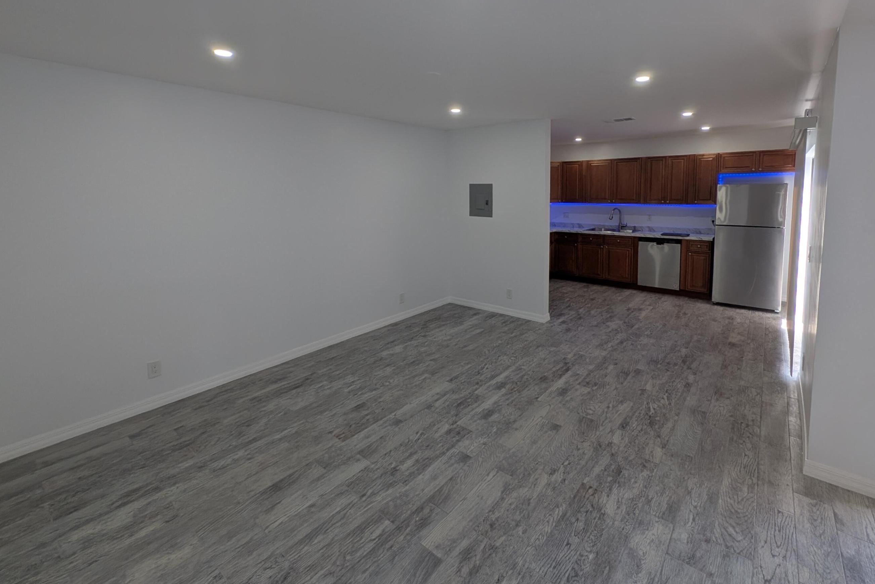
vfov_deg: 76.3
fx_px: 365
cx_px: 479
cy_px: 227
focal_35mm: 15
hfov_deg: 100.1
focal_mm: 1.54
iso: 29
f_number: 2.2
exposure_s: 1/76.3
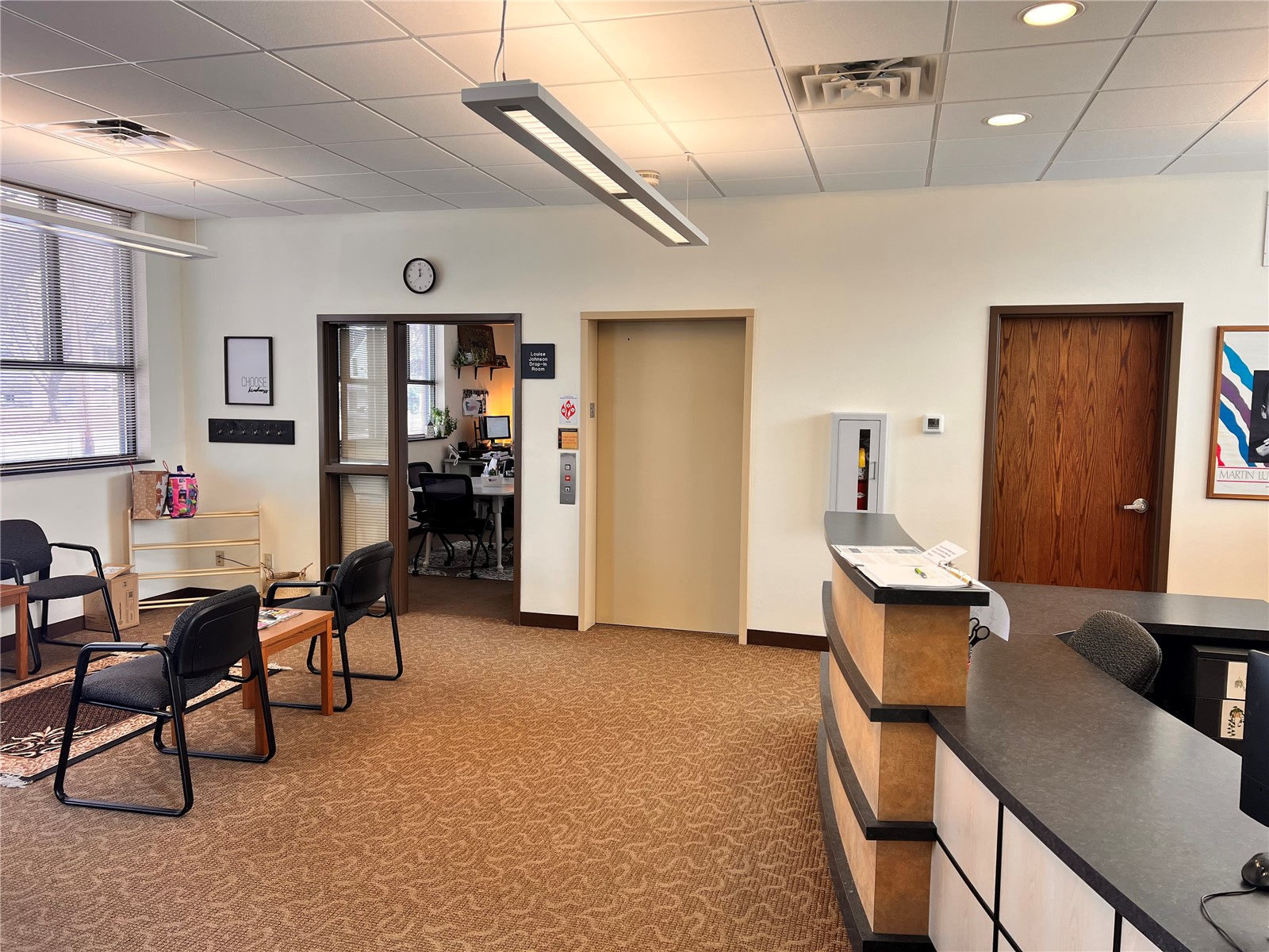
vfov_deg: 53.1
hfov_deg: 67.3
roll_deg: -1.0
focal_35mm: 26
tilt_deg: -5.1
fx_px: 953
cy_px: 476
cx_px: 634
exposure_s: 1/121
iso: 64
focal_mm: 5.7
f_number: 1.5
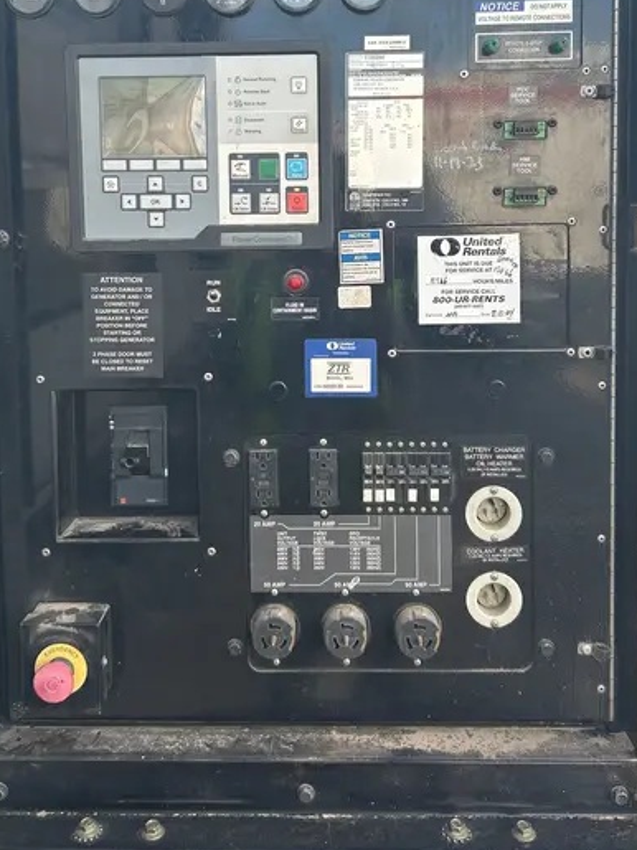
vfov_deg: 49.0
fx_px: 908
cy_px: 263
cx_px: 305
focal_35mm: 37
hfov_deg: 38.6
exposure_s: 1/654
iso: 50
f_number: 1.5
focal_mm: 5.7
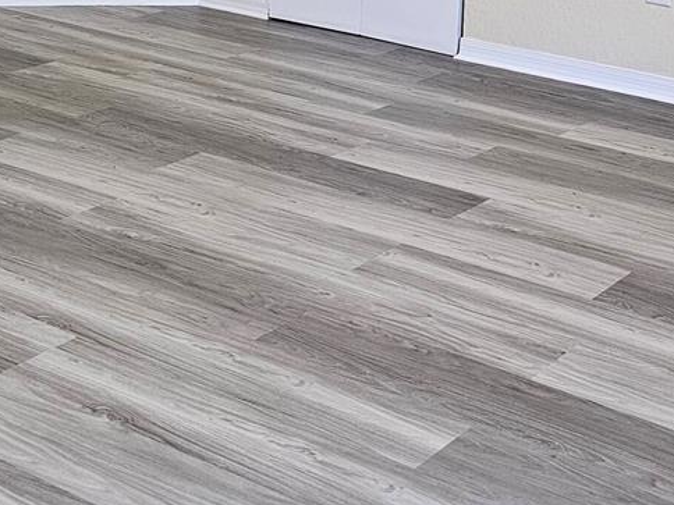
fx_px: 1480
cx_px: 483
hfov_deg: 25.4
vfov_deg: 16.9
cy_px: -326
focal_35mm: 76
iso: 400
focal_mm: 6.3
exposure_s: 1/120
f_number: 1.7
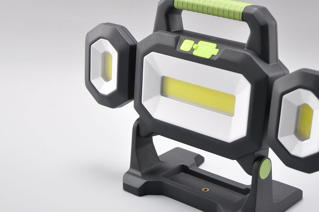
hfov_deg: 25.6
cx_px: 207
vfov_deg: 17.2
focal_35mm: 79
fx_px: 699
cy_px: 116
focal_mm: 38
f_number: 4.5
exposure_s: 1/125
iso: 200
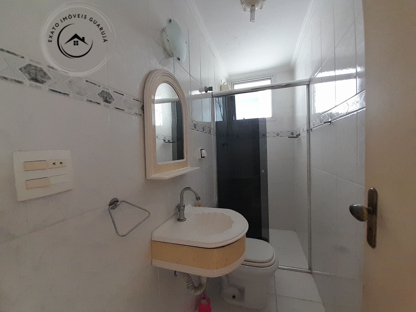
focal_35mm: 13
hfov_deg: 106.2
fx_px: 156
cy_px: 156
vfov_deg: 89.9
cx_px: 208
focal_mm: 1.13
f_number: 2.2
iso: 160
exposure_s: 1/40
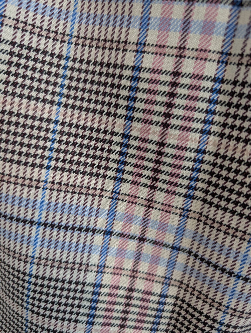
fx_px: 231
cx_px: 126
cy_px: 166
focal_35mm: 24
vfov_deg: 71.5
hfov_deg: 56.9
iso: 349
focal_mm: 6.9
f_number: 1.68
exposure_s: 1/120
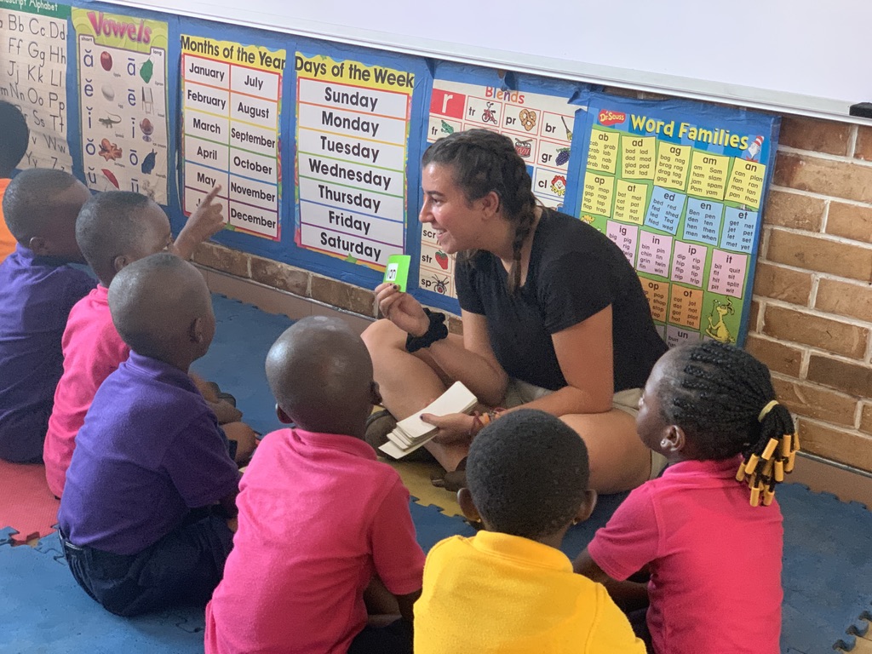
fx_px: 1310
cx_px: 436
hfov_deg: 36.8
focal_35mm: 52
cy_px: 327
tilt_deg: -17.1
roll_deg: -4.3
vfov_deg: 28.0
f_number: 2.4
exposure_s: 1/60
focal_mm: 6
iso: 320
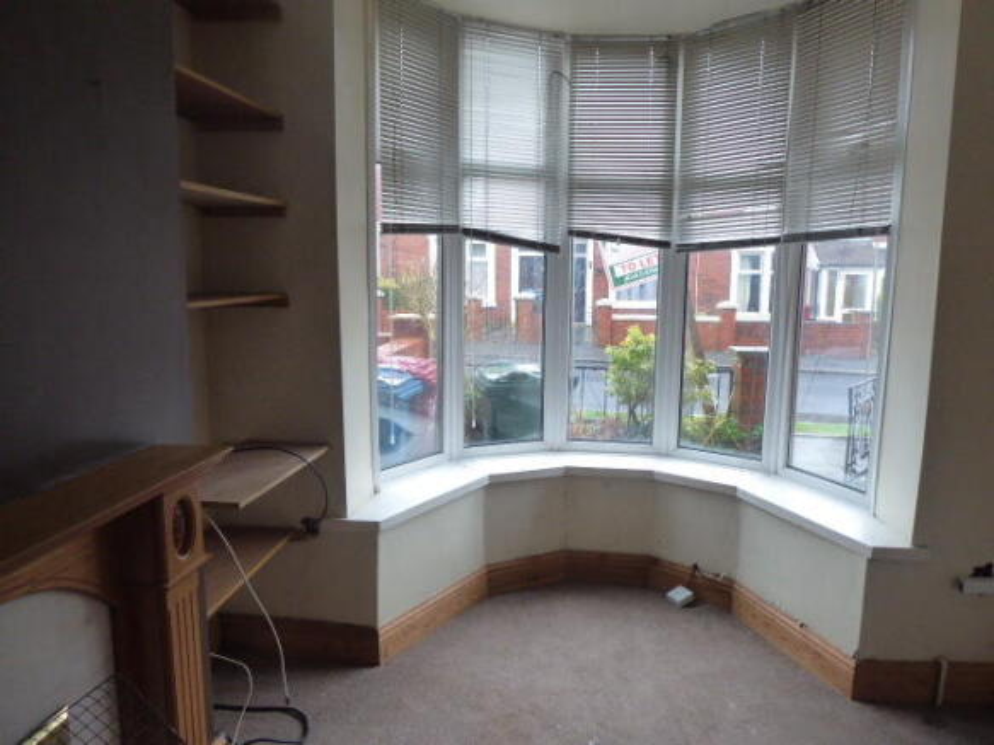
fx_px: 718
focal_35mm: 25
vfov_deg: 54.9
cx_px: 497
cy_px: 372
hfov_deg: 69.4
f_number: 3.3
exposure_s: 1/60
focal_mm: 4.3
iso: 400
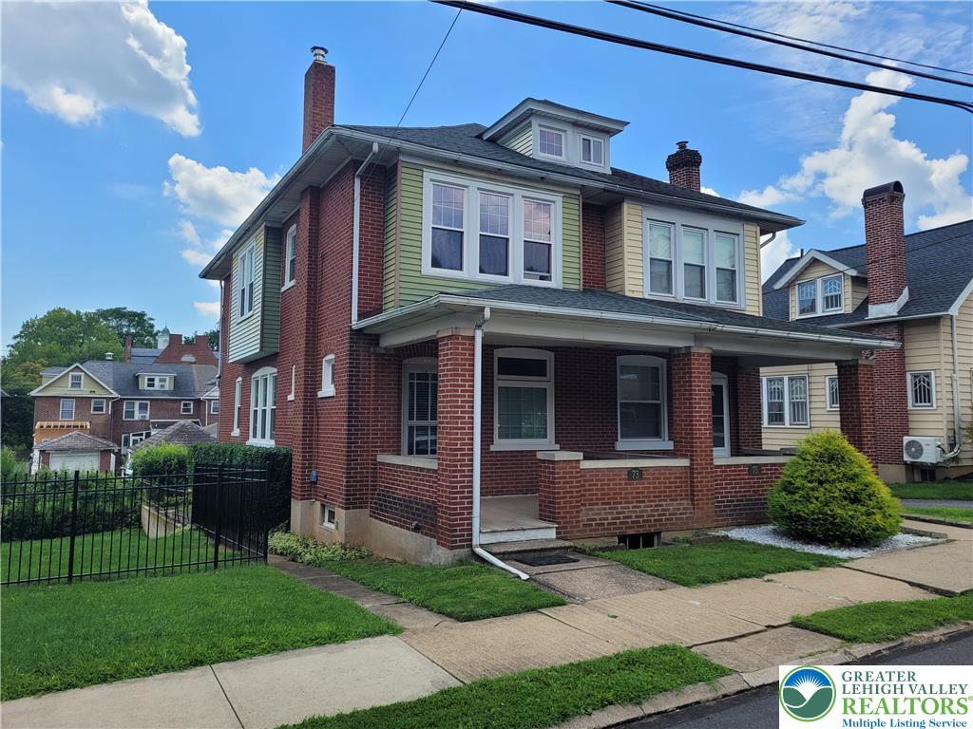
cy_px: 364
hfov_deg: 67.3
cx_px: 486
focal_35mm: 26
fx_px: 731
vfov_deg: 53.1
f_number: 1.8
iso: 40
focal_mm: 5.4
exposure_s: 1/1809
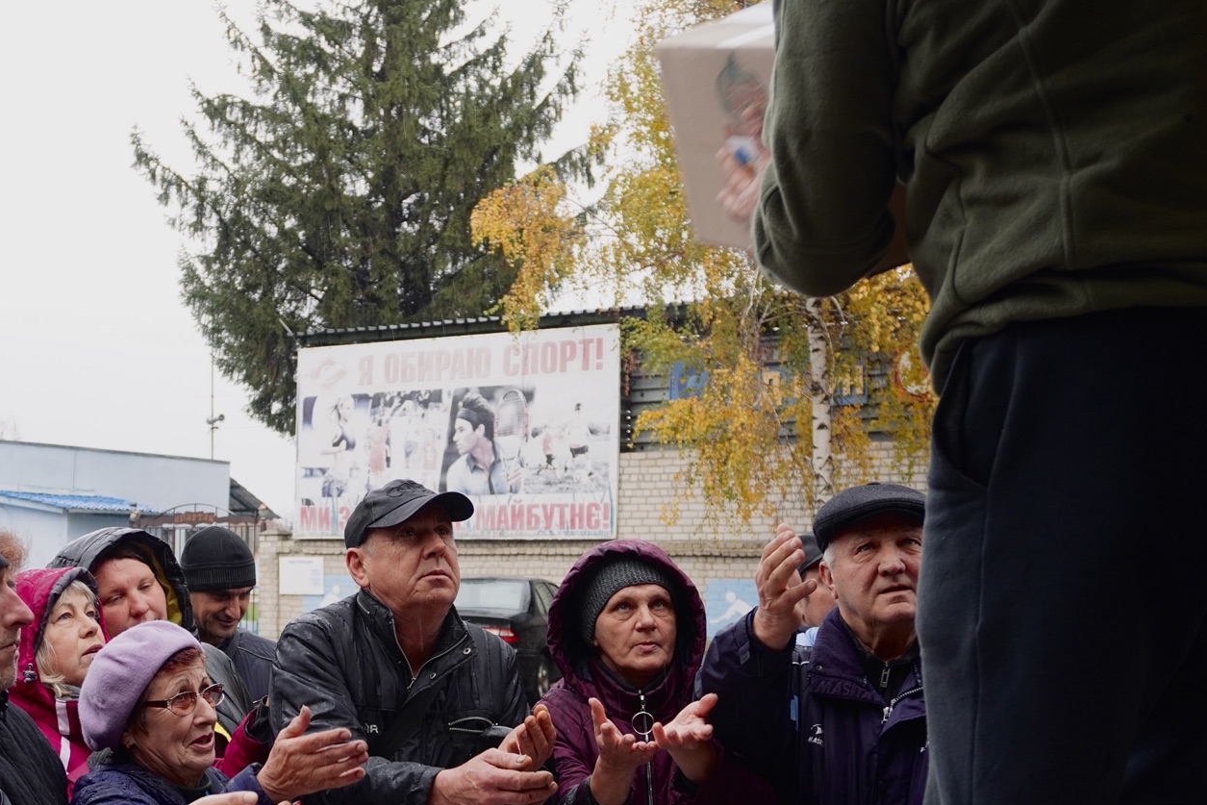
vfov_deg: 25.4
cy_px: 570
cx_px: 387
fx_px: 1769
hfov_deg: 37.2
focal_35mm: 53
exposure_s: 1/160
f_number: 4
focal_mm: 23
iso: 200
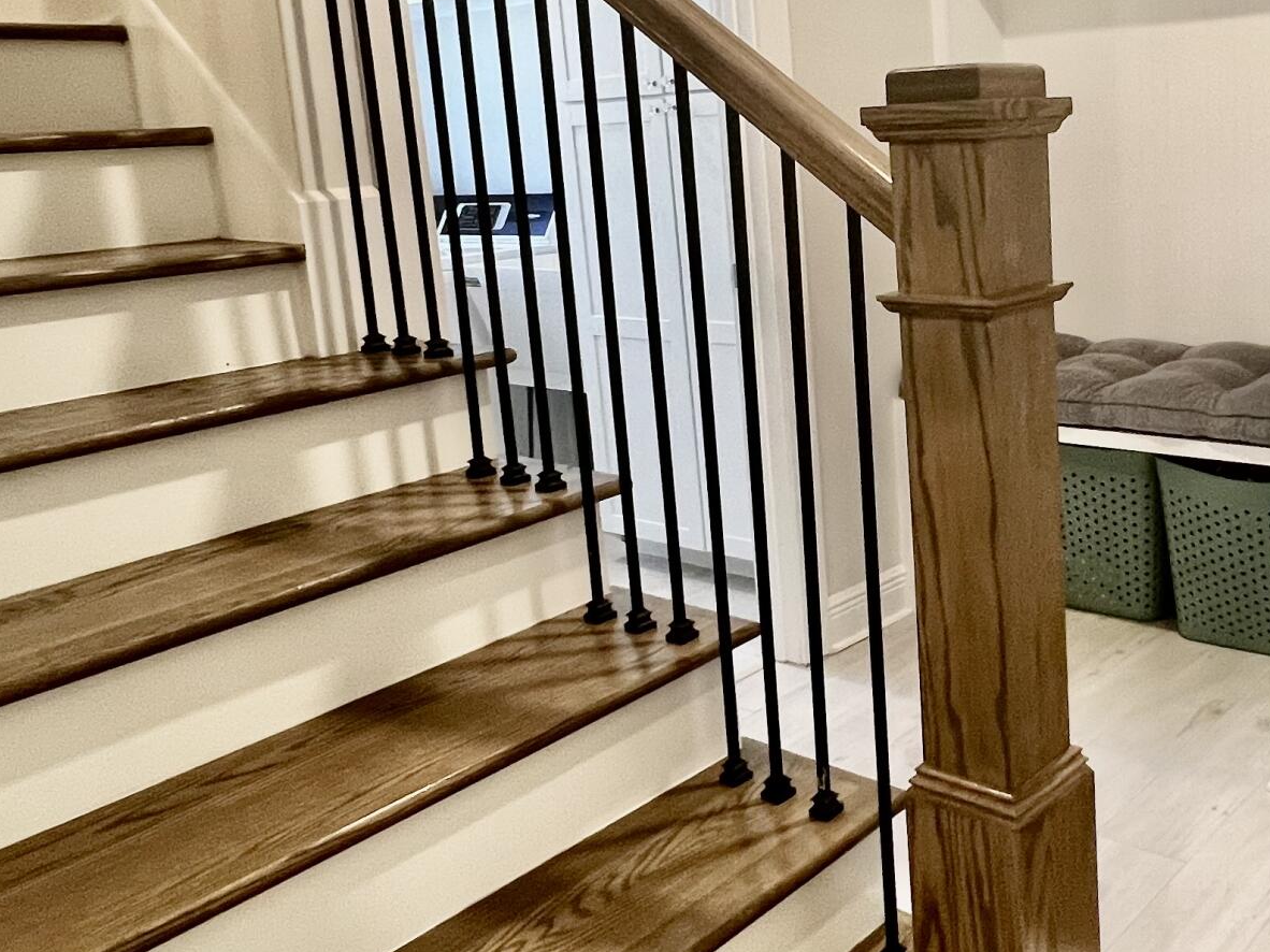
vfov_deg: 42.7
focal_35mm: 33
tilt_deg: -9.8
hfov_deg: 52.3
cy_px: 366
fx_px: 1210
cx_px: 988
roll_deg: +3.5
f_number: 1.8
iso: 250
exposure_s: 1/60
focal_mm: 1.57
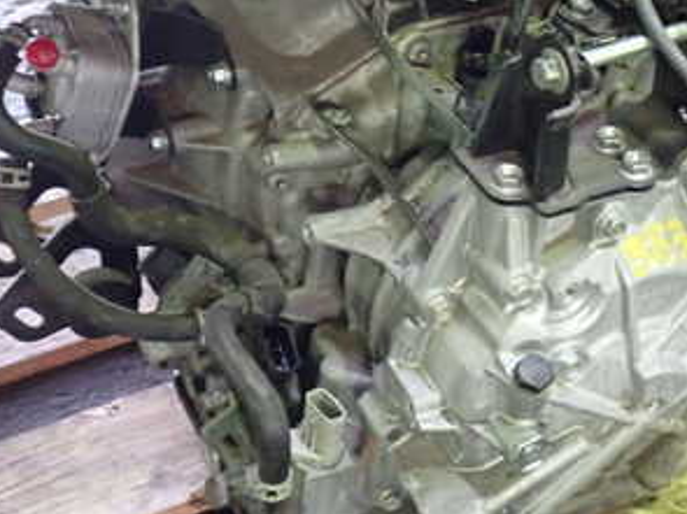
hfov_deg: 31.3
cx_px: 494
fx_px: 1210
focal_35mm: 61
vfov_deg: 24.0
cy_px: 205
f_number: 2.3
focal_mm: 5.4
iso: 500
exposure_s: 1/30
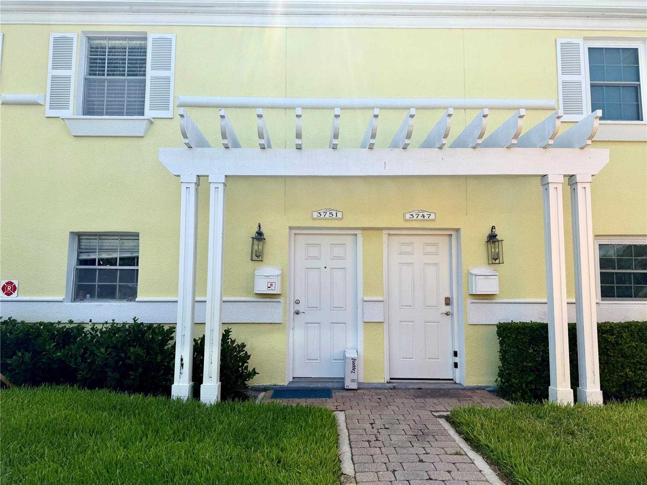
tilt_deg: +4.7
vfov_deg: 56.8
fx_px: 449
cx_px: 324
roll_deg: -0.3
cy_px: 242
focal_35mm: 24
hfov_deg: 71.6
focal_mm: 6.76
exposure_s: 1/3021
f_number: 1.78
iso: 80
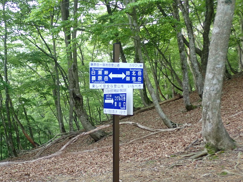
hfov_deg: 35.2
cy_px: 127
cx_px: 84
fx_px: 379
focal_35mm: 54
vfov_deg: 26.8
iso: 200
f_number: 2.7
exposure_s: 1/80
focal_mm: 6.83
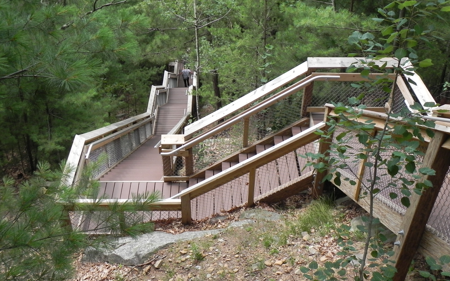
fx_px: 491
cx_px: 224
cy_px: 137
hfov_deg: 49.3
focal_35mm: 40
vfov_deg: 32.0
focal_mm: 6.6
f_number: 3.2
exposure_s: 1/430
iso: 160
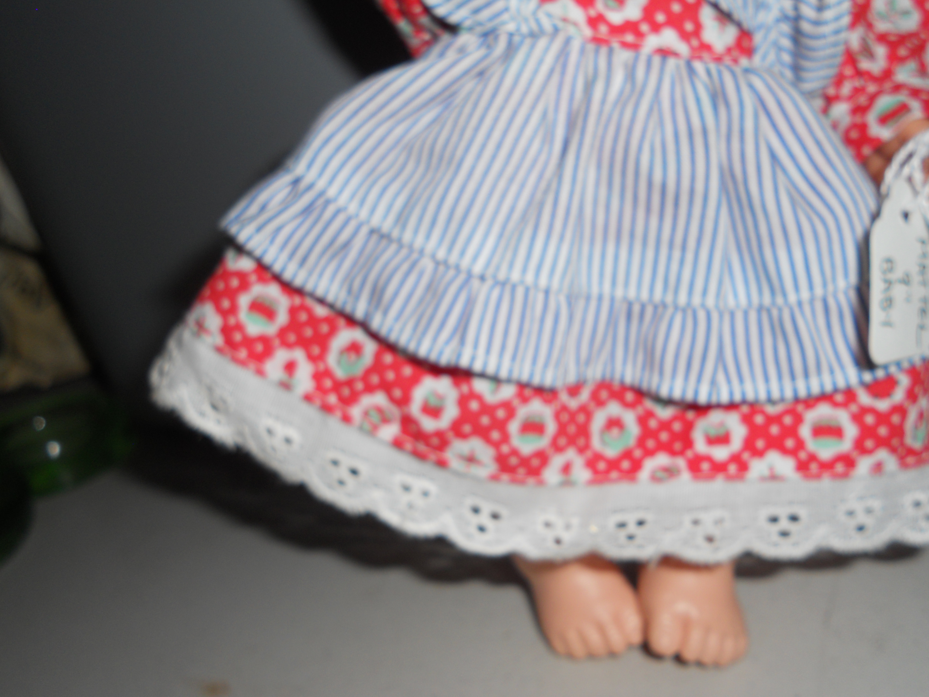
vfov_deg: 44.2
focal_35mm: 32
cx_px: 464
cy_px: 348
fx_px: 859
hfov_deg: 56.8
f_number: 8.8
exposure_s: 1/25
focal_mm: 5.8
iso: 80
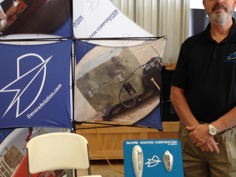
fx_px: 382
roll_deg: +0.8
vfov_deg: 26.0
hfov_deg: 34.0
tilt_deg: -10.8
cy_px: 116
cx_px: 79
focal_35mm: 56
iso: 50
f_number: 2.4
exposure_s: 1/40
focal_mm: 4.12
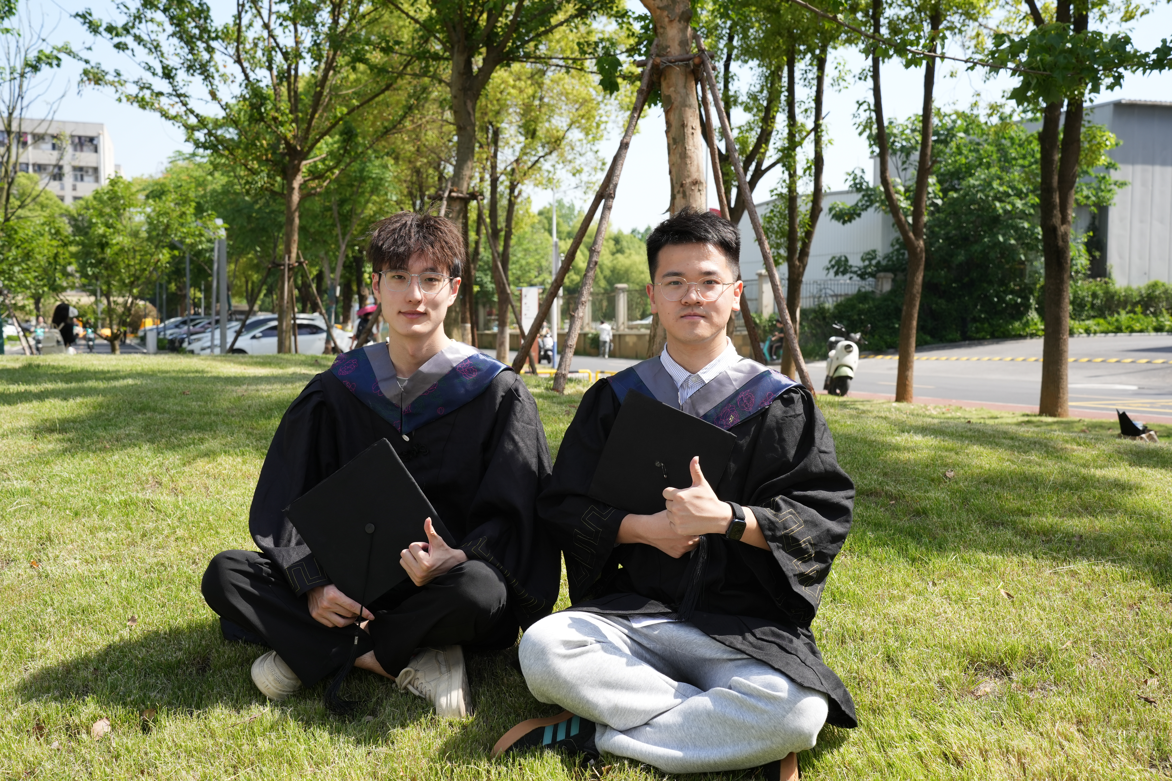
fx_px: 1302
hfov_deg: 48.5
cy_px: 390
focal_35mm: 40
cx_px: 586
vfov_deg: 33.4
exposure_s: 1/250
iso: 200
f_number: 7.1
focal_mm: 40
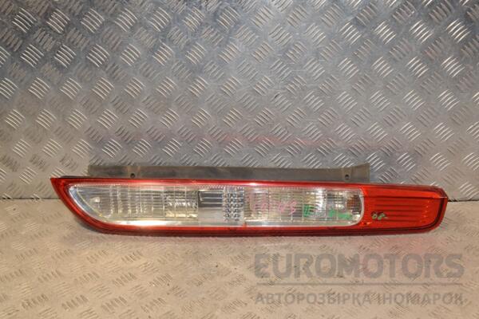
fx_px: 559
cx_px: 240
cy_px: 160
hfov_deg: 46.4
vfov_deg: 31.9
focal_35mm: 42
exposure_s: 1/200
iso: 800
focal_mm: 28
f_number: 10
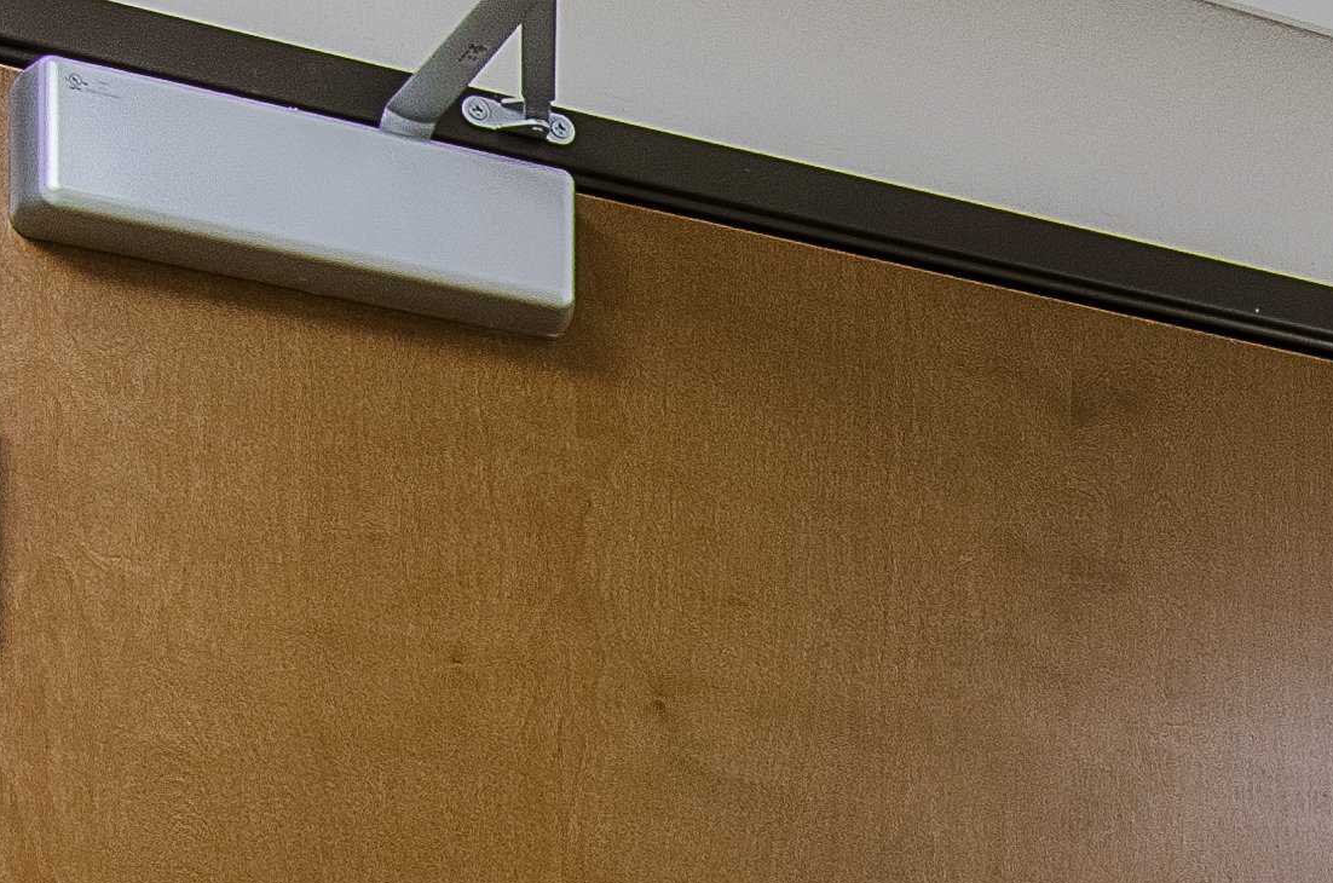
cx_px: 1814
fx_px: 3224
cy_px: 1587
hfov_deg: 20.9
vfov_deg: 13.9
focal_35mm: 87
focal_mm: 13
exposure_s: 1/60
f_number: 11
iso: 200
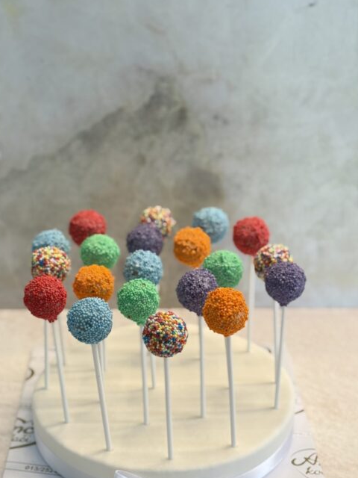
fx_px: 827
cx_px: 159
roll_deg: +0.4
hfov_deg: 24.4
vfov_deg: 32.1
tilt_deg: -26.5
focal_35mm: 60
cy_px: 291
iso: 100
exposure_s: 1/96
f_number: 1.78
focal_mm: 6.76
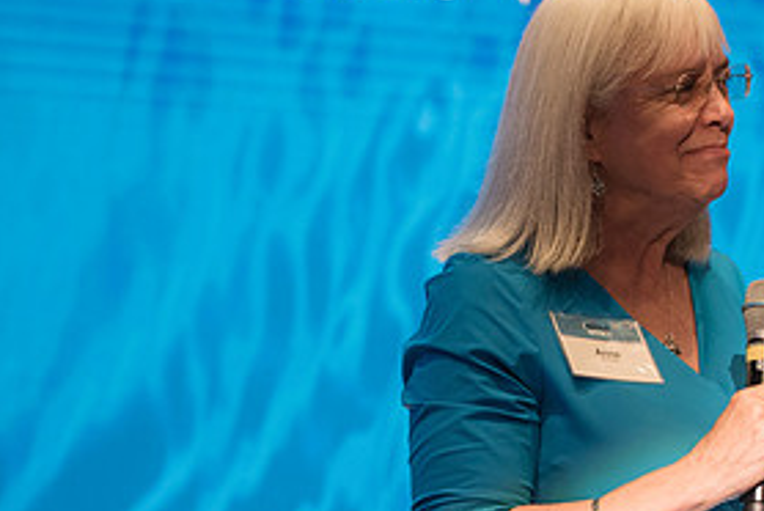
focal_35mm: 146
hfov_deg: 13.9
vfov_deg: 9.4
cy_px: 271
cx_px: 657
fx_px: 3102
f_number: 2.8
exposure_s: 1/125
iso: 1000
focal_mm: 70
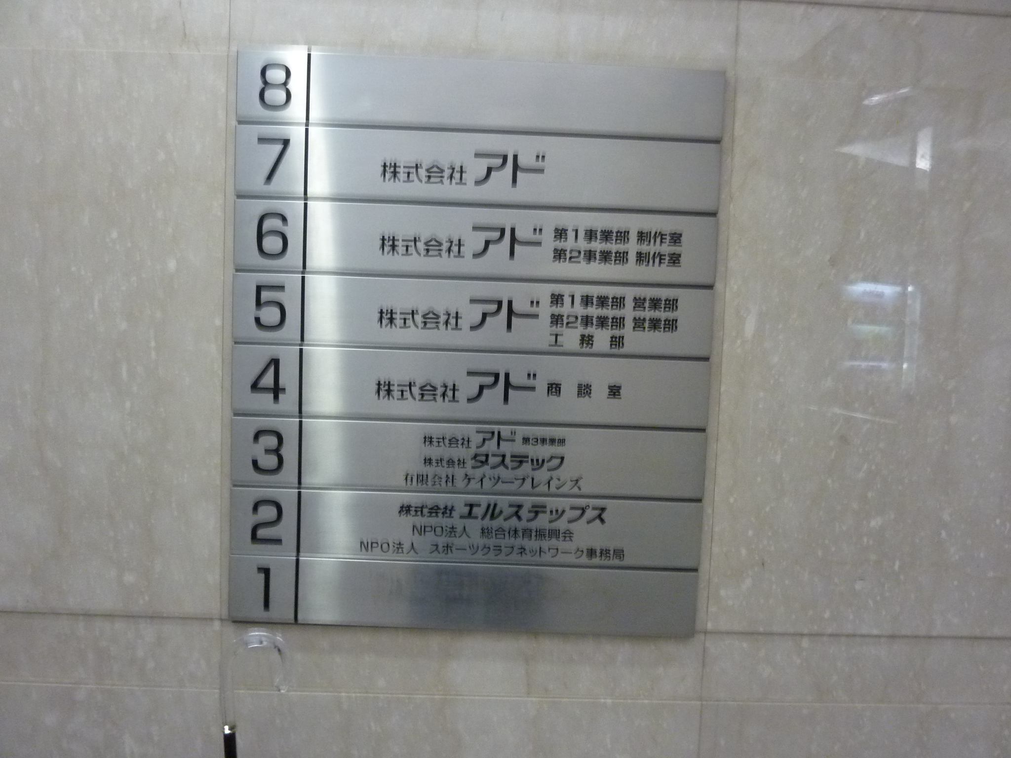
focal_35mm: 25
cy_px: 379
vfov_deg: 54.9
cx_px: 506
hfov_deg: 69.4
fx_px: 730
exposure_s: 1/8
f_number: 3.3
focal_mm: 4.1
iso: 400
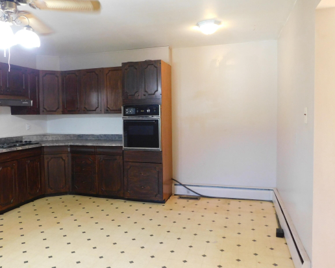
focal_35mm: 29
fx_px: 288
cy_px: 128
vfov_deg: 50.0
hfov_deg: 60.1
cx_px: 141
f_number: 3
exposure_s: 1/25
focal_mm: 4
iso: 400
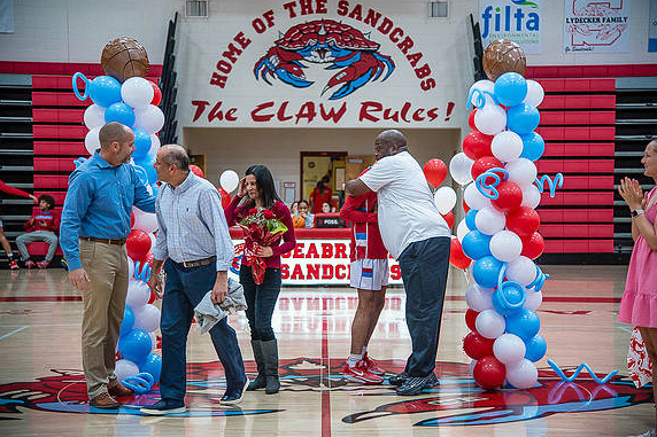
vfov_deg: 17.9
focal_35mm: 76
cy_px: 218
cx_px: 330
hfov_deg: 26.7
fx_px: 1387
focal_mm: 75
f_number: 4
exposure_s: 1/320
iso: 2000
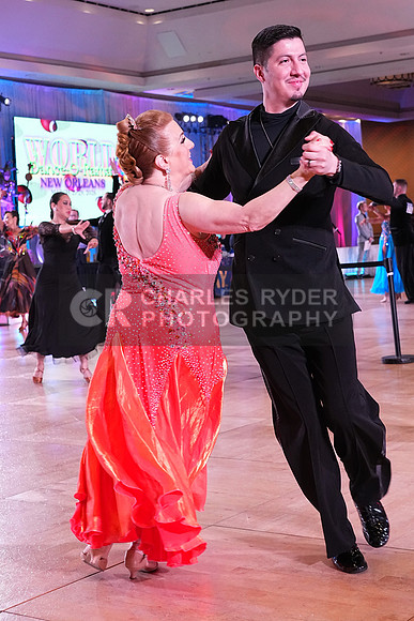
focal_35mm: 61
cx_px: 207
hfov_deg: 22.3
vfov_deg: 32.9
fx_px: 1052
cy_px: 310
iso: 3200
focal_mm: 41
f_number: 5.6
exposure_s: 1/320
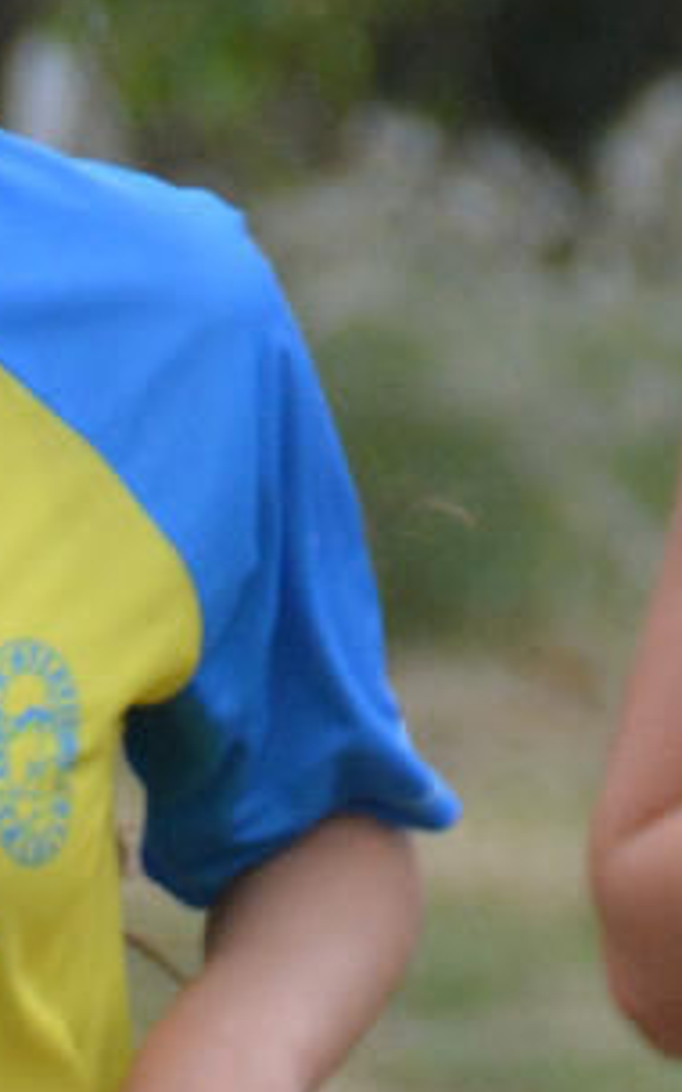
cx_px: -332
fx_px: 61232
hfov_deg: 0.6
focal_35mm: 2059
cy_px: 2572
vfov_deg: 1.0
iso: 800
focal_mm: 200
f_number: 6.3
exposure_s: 1/1000
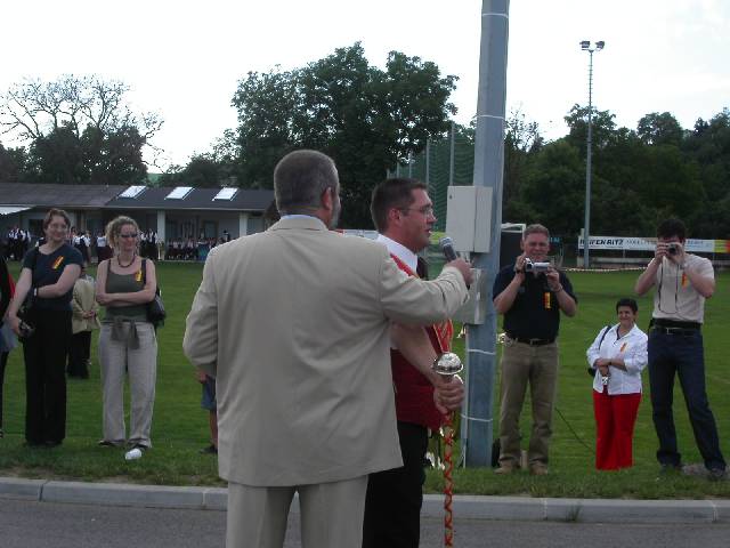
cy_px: 274
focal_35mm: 50
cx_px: 365
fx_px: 1054
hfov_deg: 38.2
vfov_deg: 29.1
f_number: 8
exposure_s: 1/180
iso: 100
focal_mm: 10.3
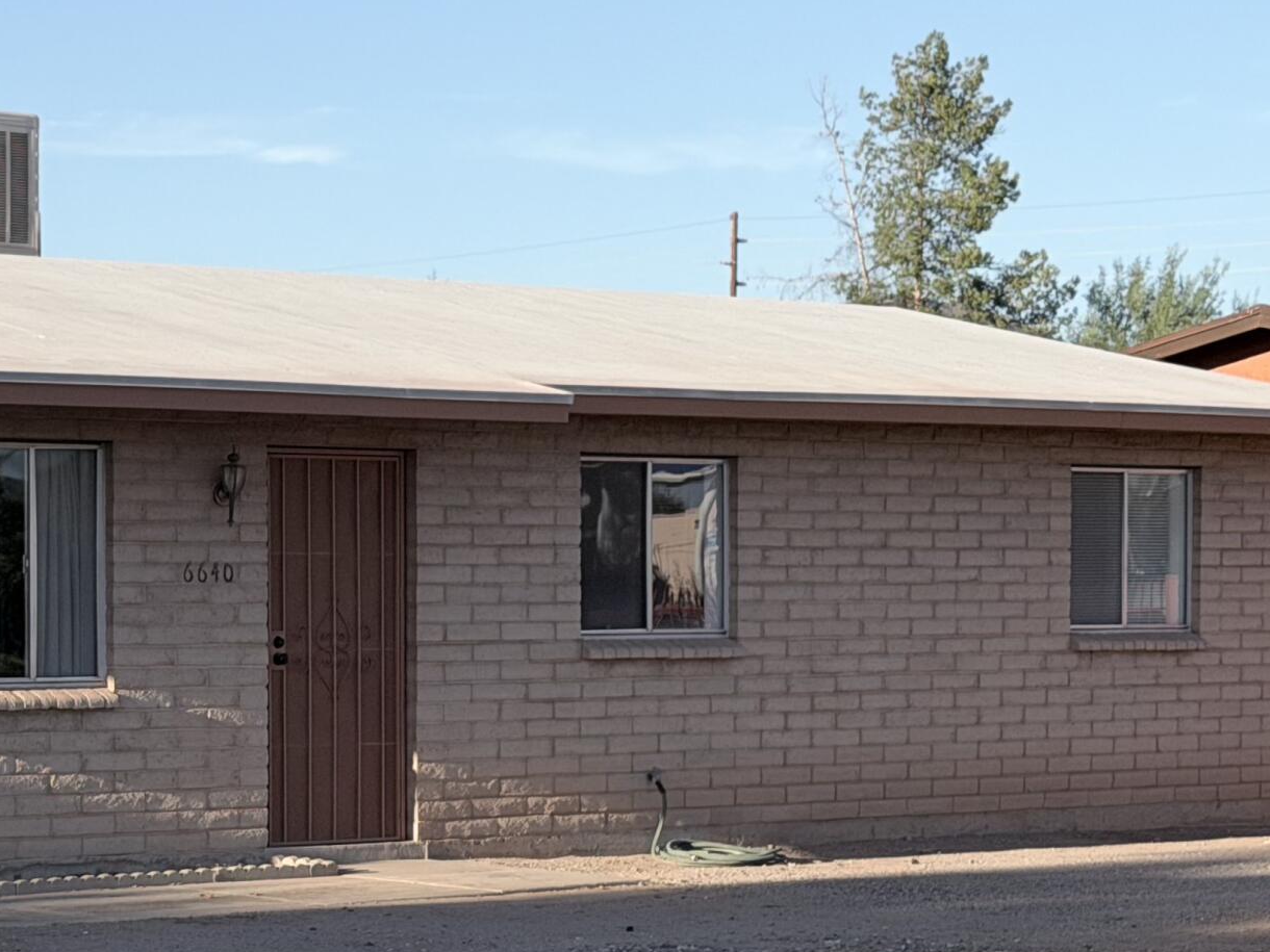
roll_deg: +0.7
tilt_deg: -1.7
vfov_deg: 12.5
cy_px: 685
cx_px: 208
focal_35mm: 118
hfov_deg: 16.5
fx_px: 4329
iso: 64
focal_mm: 6.76
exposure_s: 1/3534
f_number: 1.78
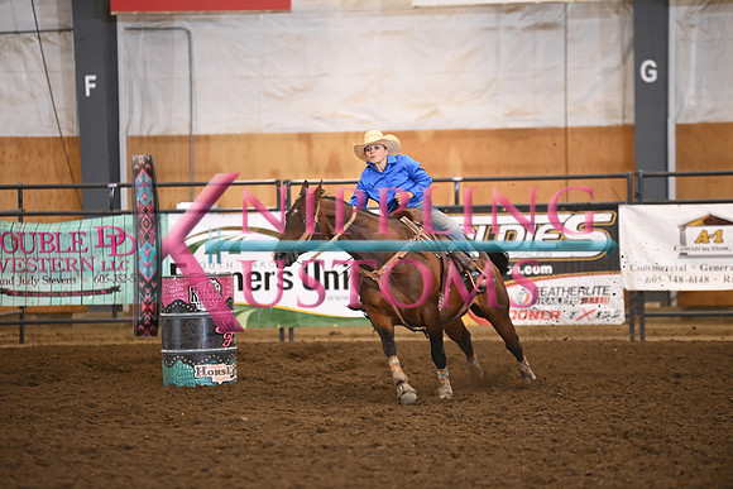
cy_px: 244
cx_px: 366
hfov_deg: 10.3
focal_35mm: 200
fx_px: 4073
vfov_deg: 6.9
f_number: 2.8
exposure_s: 1/250
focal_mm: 200
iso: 1600
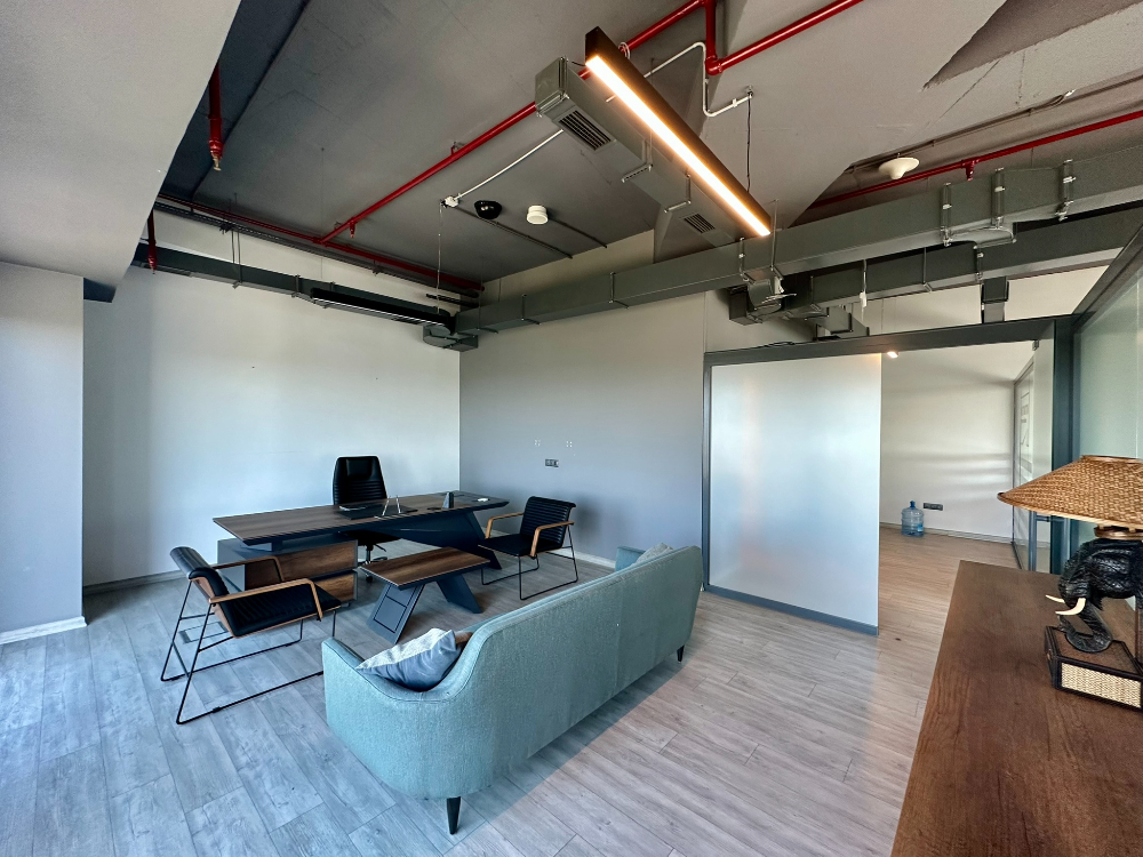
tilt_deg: +1.5
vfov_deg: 85.7
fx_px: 462
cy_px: 428
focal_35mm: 14
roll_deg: -1.3
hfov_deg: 102.1
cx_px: 572
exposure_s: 1/99
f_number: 2.2
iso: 160
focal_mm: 2.22
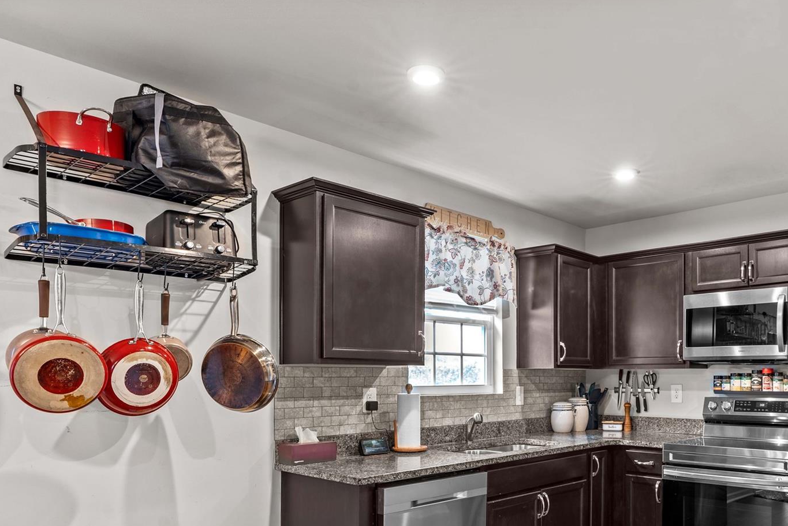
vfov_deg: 46.6
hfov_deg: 65.7
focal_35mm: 27
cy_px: 379
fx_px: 591
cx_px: 521
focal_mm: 18
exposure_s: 2
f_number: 8
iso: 100
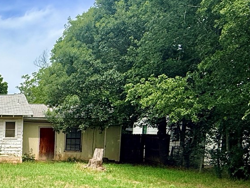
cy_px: 170
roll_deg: -0.4
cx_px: -56
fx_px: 368
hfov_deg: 31.1
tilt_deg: -6.9
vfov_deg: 27.5
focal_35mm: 51
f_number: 2.2
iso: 50
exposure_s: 1/1145
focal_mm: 2.22
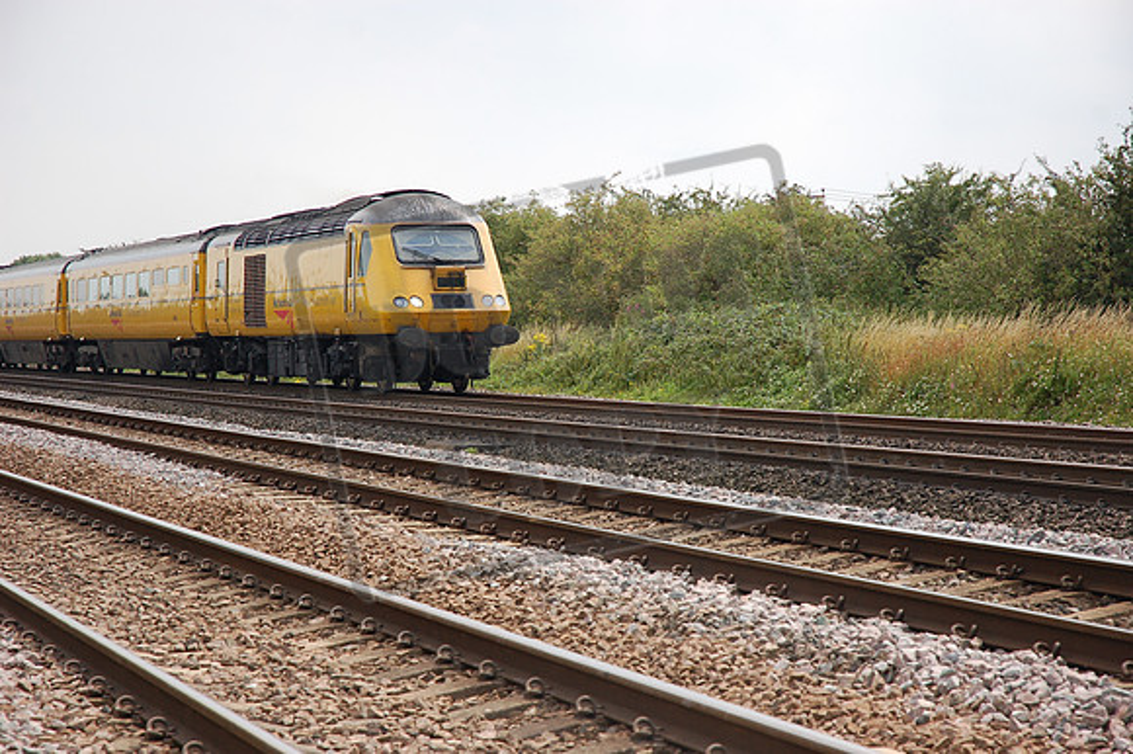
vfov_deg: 14.7
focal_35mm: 93
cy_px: 377
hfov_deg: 21.9
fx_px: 2925
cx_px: 566
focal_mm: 62
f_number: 4.5
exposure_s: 1/1000
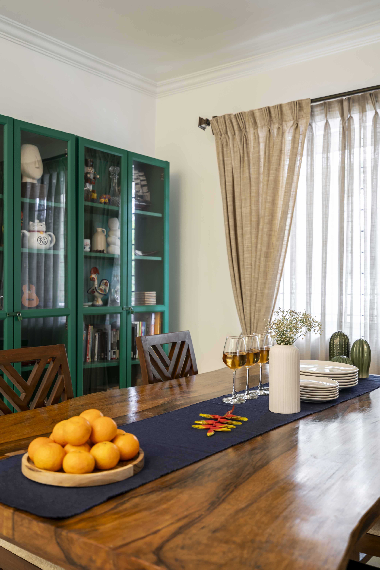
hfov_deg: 37.9
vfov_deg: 54.4
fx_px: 554
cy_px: 285
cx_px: 190
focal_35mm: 35
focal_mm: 35
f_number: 4
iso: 200
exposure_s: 1/6
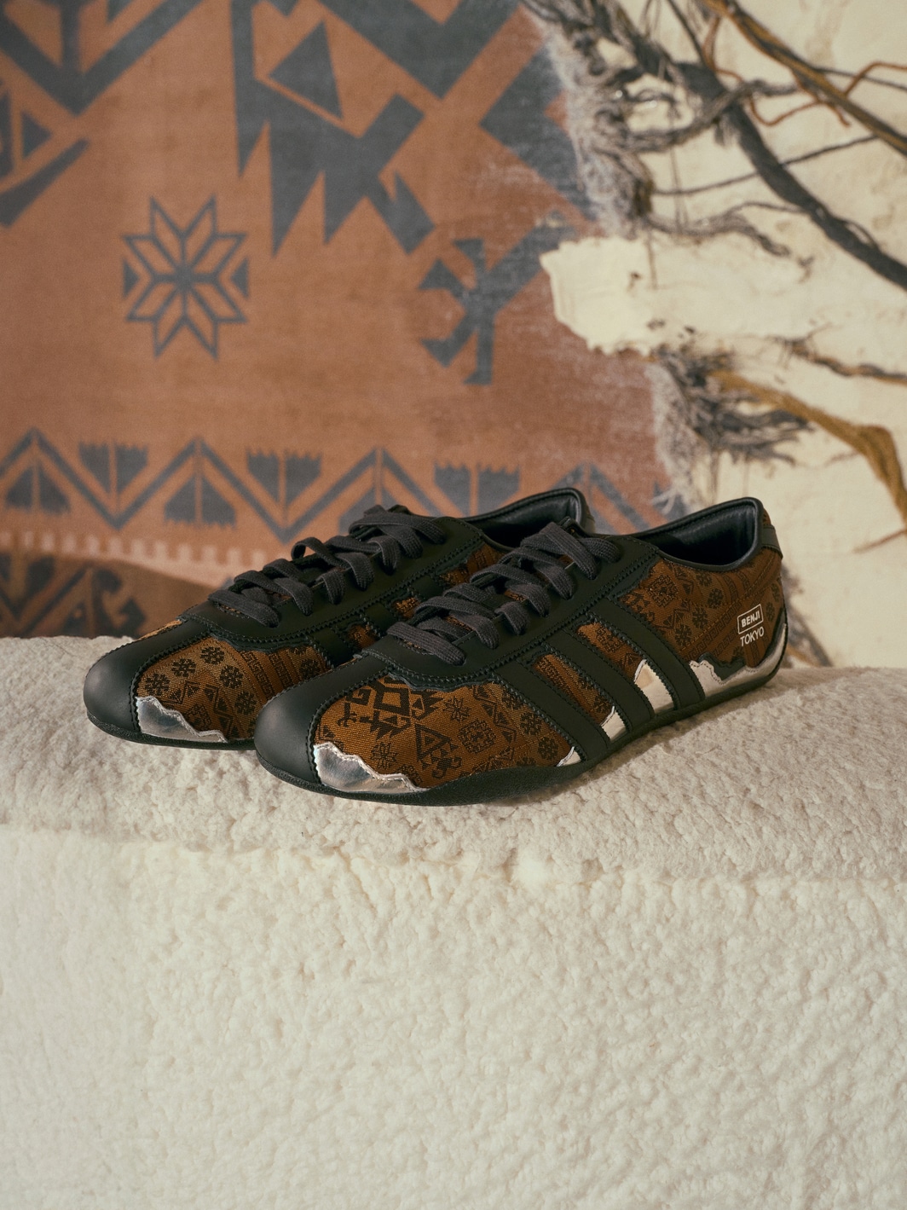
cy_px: 605
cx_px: 454
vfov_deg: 42.1
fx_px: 1572
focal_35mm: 45
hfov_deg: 32.2
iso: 1250
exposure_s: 1/160
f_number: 11
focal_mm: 56.5
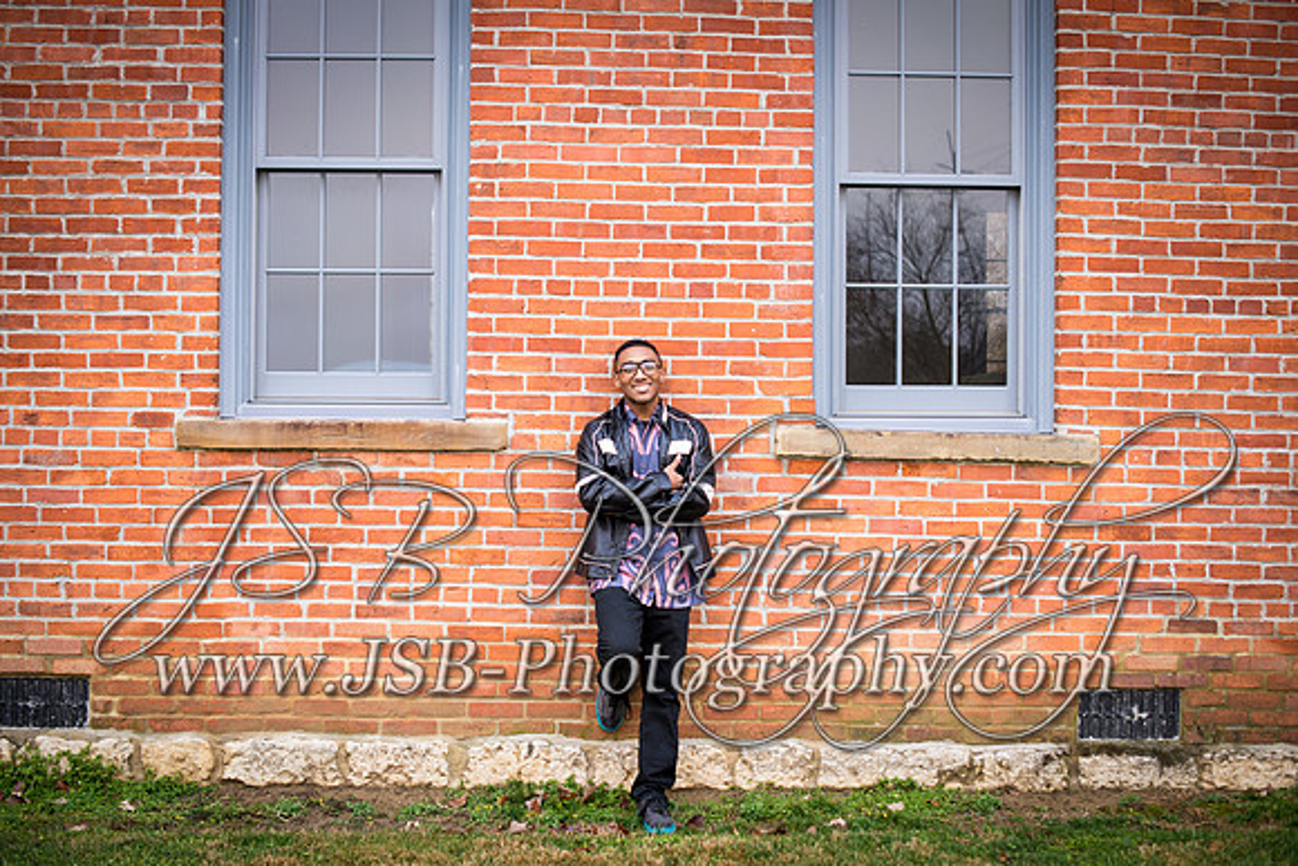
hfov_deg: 39.6
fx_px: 1803
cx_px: 649
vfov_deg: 27.0
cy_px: 433
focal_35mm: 50
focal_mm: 50
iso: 200
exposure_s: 1/60
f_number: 2.8
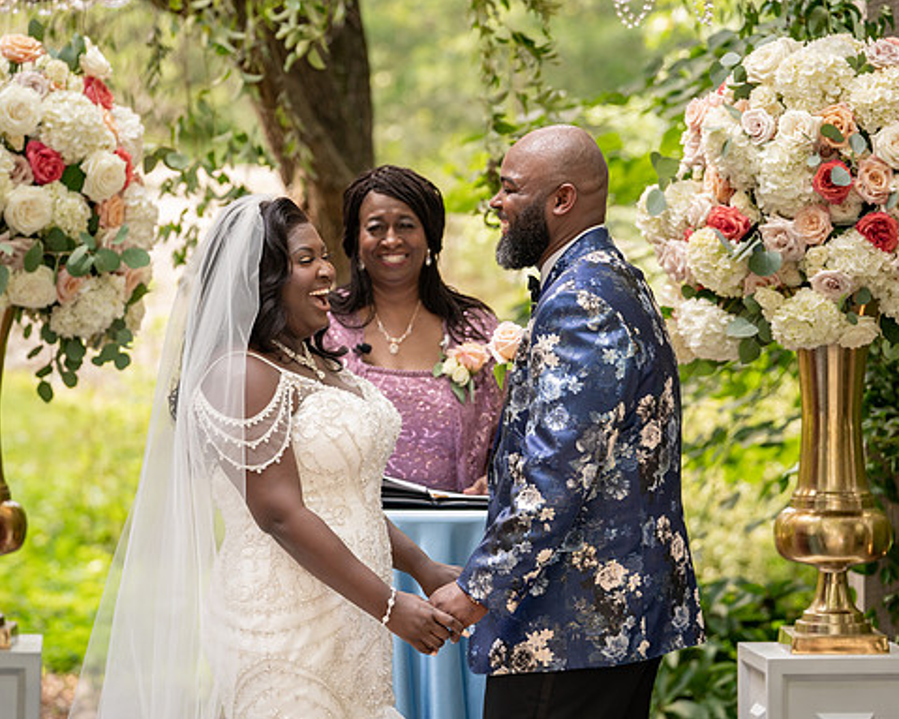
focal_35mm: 154
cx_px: 410
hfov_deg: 12.5
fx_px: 4097
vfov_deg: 10.0
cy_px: 357
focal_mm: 133
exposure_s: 1/200
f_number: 4
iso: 640
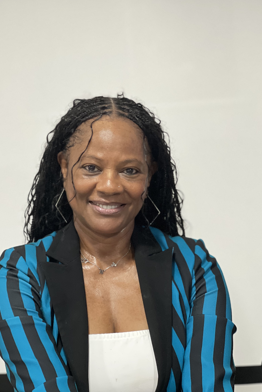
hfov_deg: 16.9
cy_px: 194
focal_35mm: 81
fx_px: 884
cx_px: 125
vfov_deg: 25.1
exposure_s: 1/40
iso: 400
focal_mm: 9
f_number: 2.8
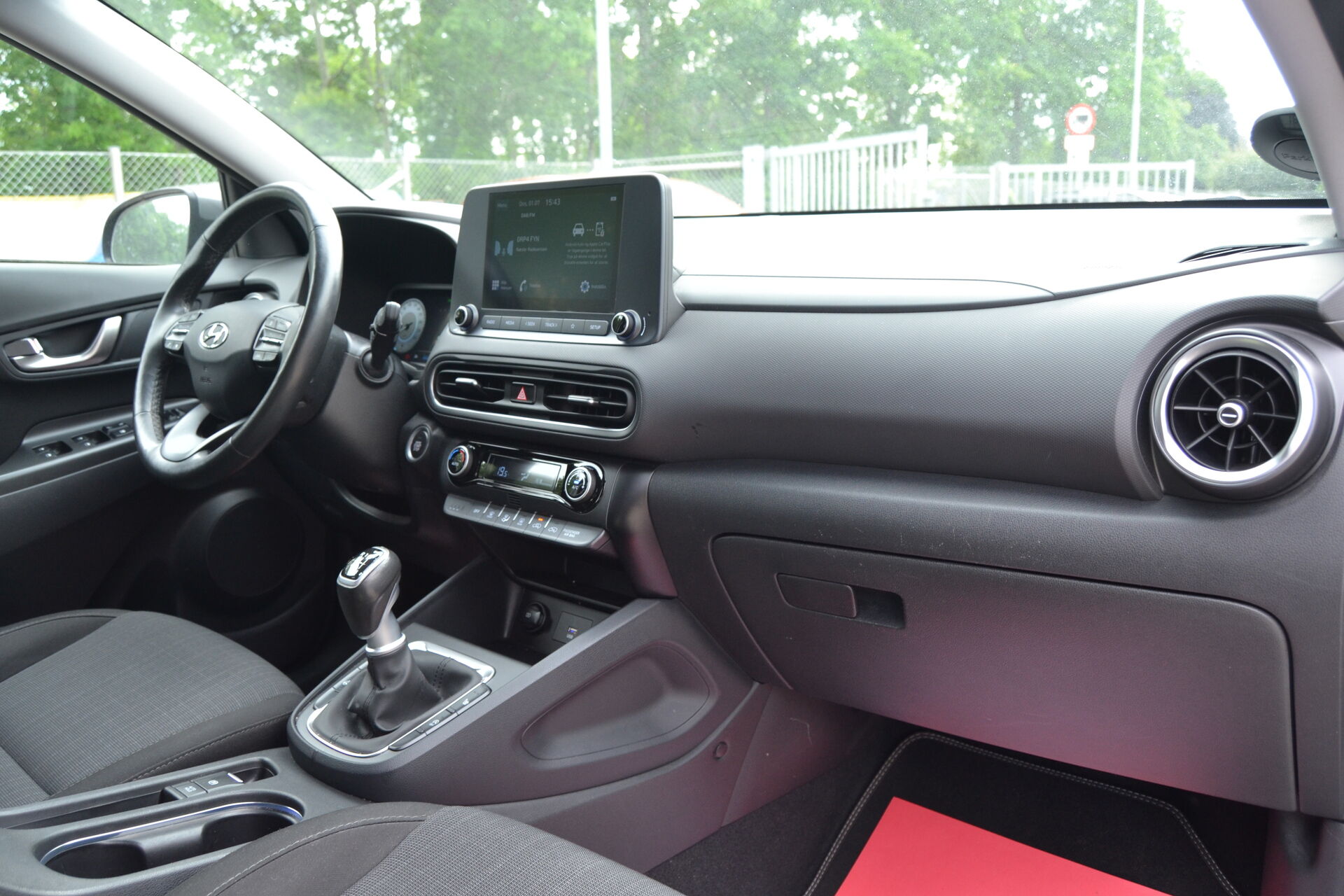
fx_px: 1008
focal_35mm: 27
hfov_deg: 67.4
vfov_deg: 47.9
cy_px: 448
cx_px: 672
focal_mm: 18
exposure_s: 1/100
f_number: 5
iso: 400
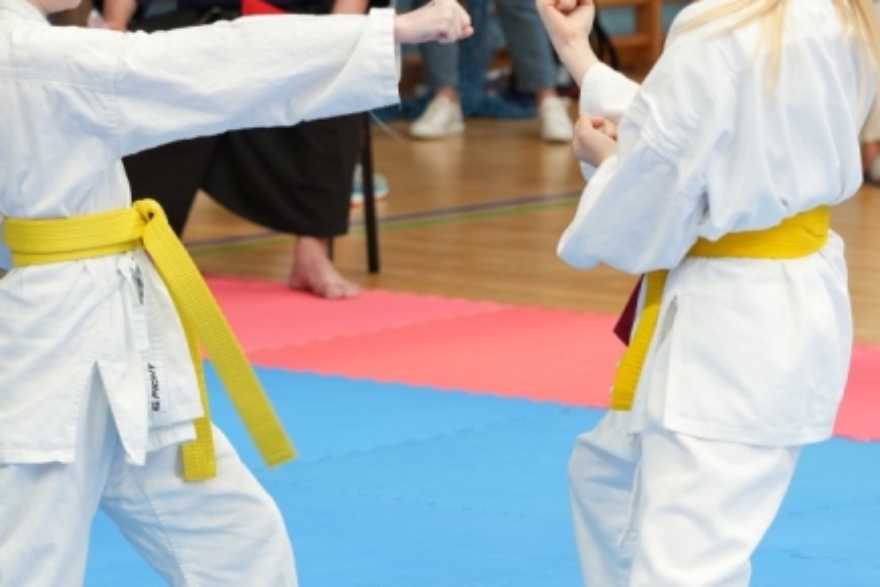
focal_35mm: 193
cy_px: 218
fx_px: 4717
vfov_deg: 7.1
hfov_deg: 10.7
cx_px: 471
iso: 800
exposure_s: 1/80
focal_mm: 105
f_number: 5.6
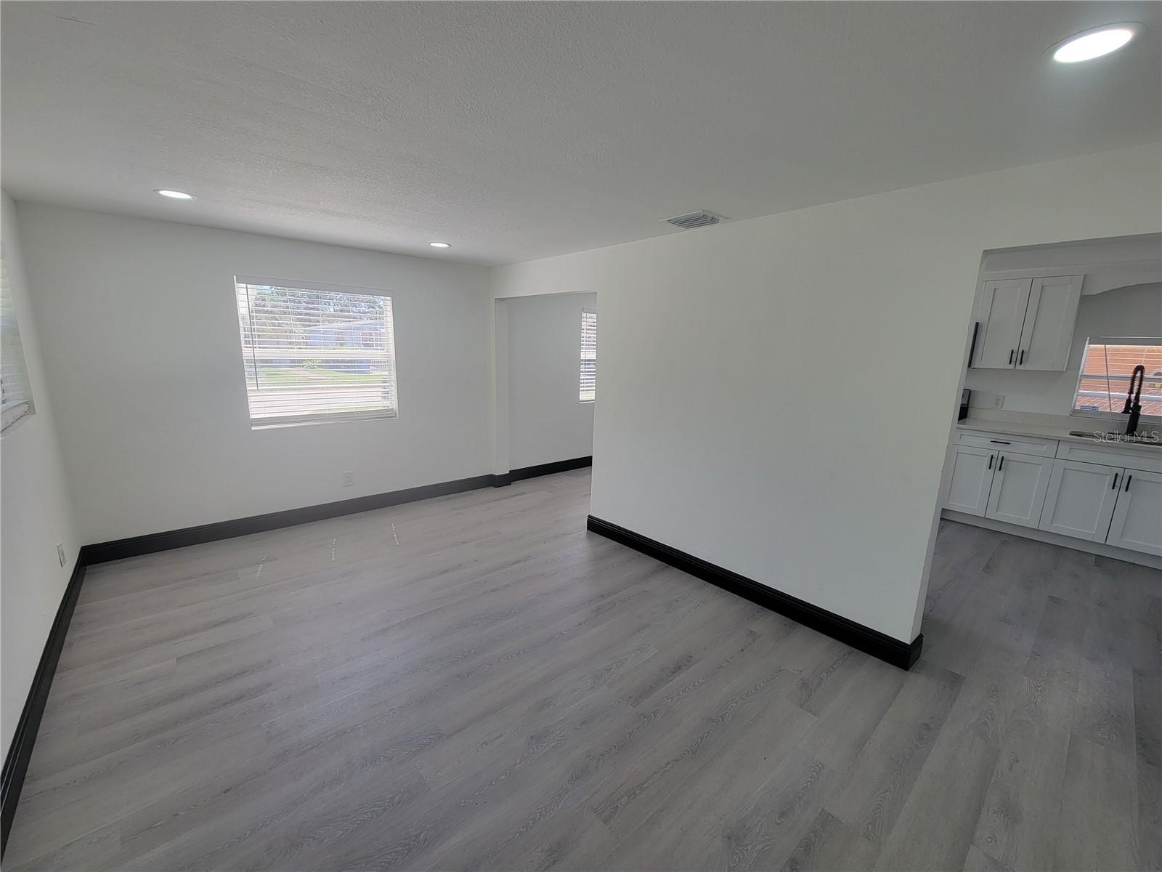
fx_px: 436
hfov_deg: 106.2
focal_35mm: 13
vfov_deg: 89.9
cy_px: 436
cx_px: 581
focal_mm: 2.2
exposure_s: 1/161
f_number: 2.2
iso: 50
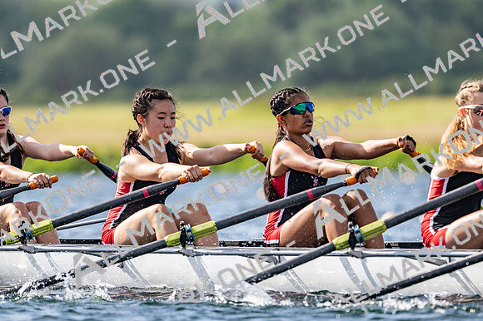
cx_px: 242
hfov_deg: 3.4
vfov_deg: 2.3
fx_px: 8045
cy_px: 160
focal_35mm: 600
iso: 280
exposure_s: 1/2500
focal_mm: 400
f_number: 4.5
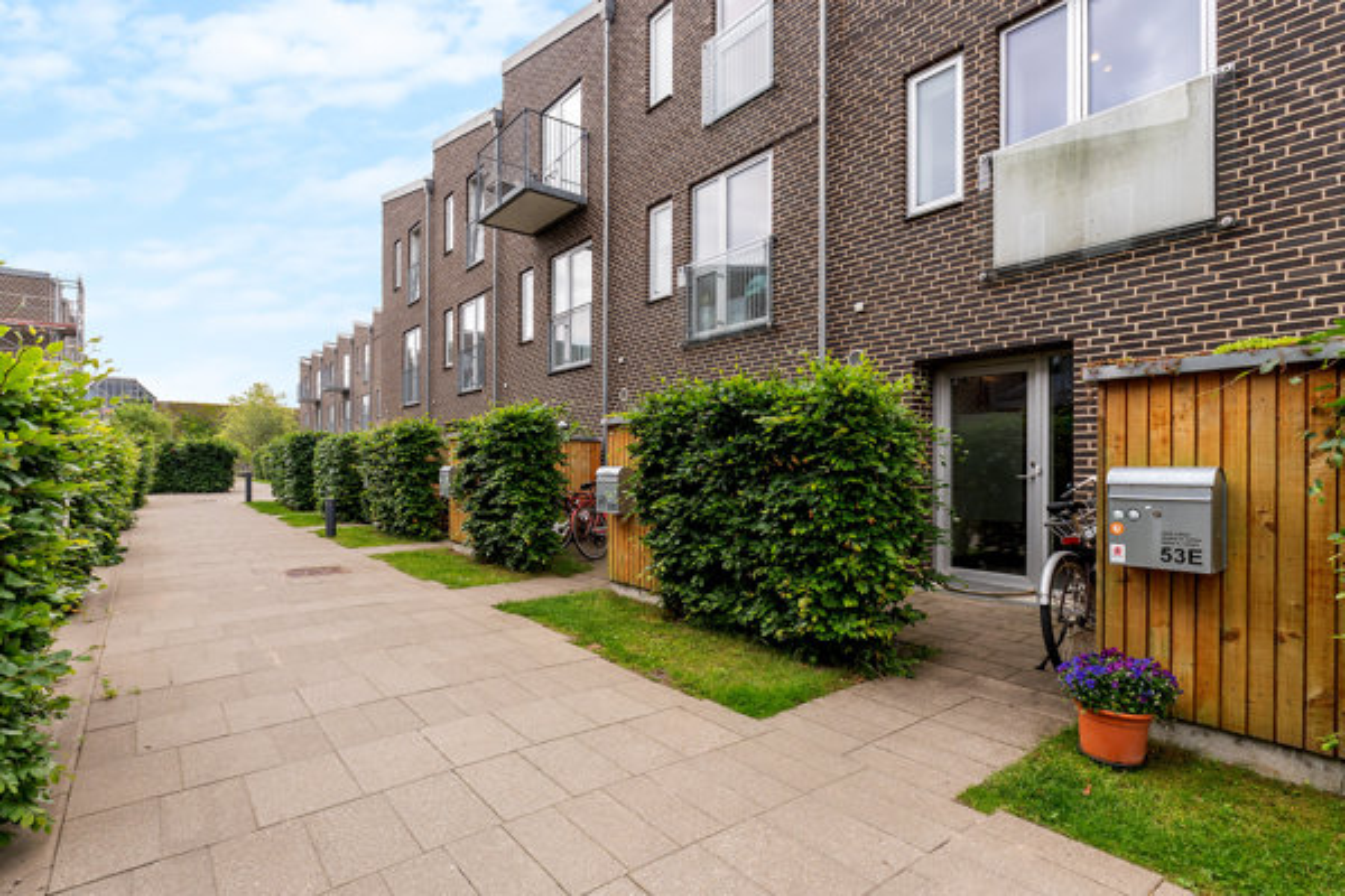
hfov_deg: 90.0
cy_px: 448
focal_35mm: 18
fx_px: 672
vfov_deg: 67.4
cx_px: 672
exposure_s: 1/160
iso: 250
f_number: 8
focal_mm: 12
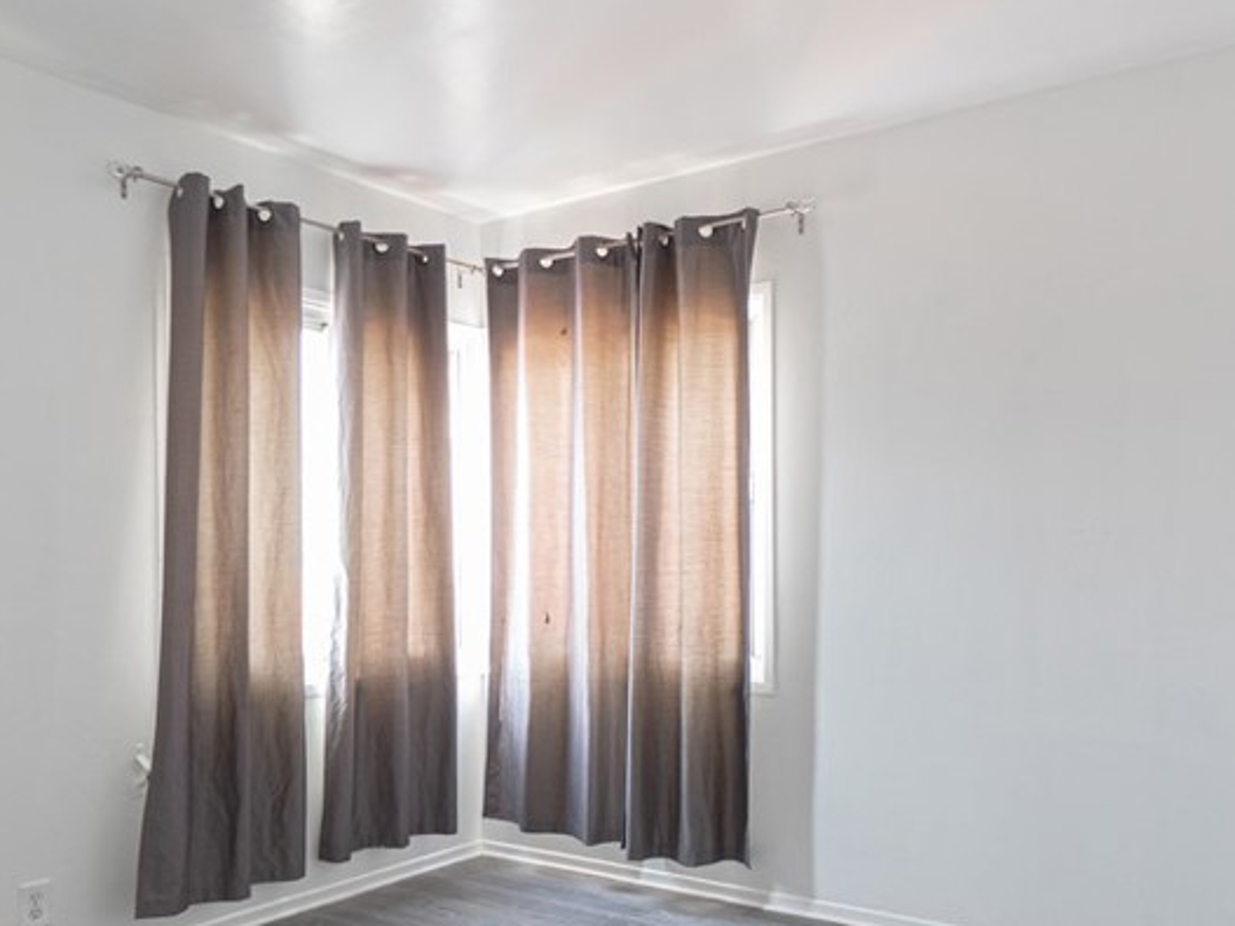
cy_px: 544
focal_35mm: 28
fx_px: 999
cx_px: 724
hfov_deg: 63.0
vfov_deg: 49.5
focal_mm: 10
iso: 320
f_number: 6.3
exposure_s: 1/4
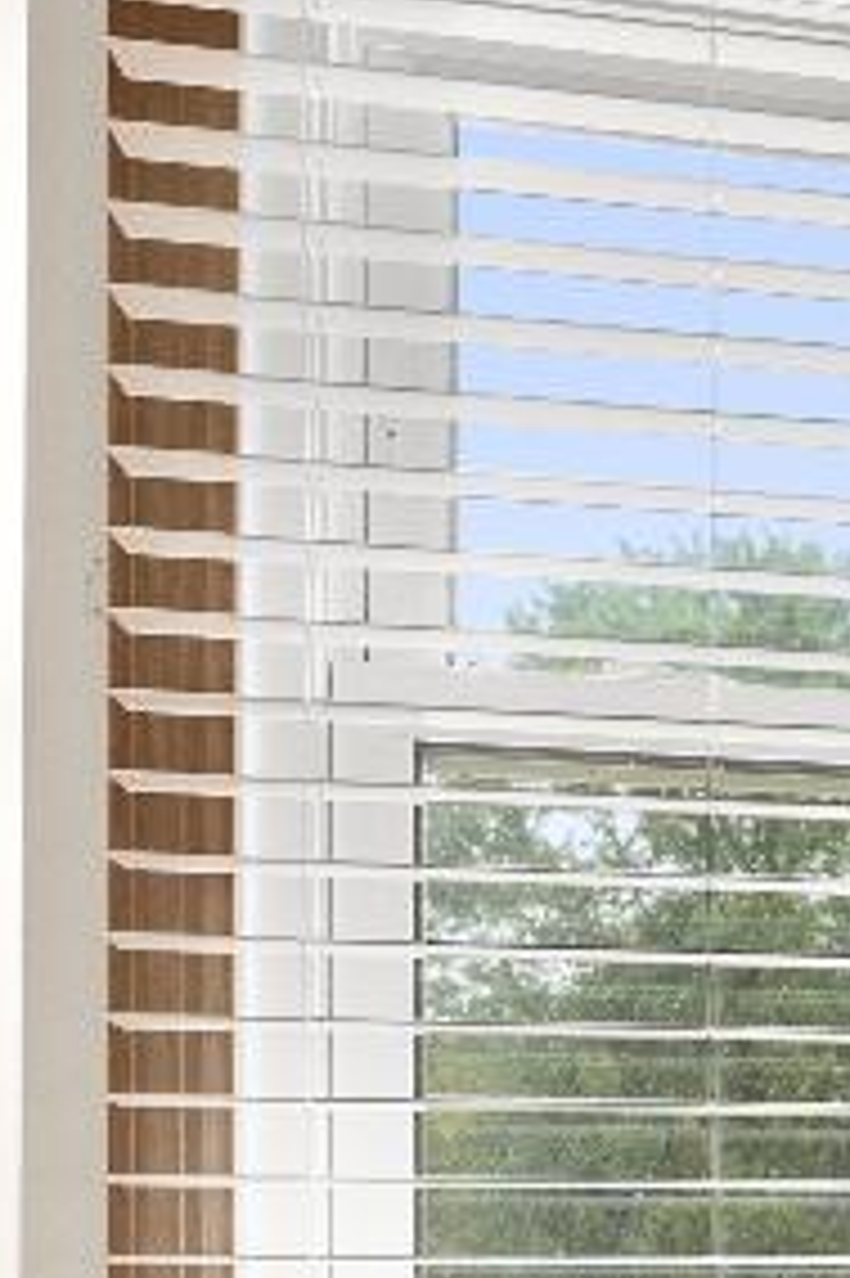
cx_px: 2303
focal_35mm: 78
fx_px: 2774
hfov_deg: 12.1
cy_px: 1832
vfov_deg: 22.1
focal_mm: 14.8
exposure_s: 1/8
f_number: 8
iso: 1250
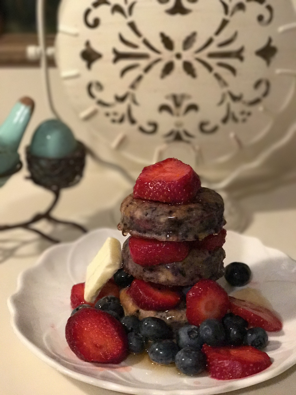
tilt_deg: -23.5
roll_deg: +0.8
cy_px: 198
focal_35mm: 57
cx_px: 148
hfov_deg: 25.7
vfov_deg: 33.8
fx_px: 650
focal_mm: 6.6
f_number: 2.8
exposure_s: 1/60
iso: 1000
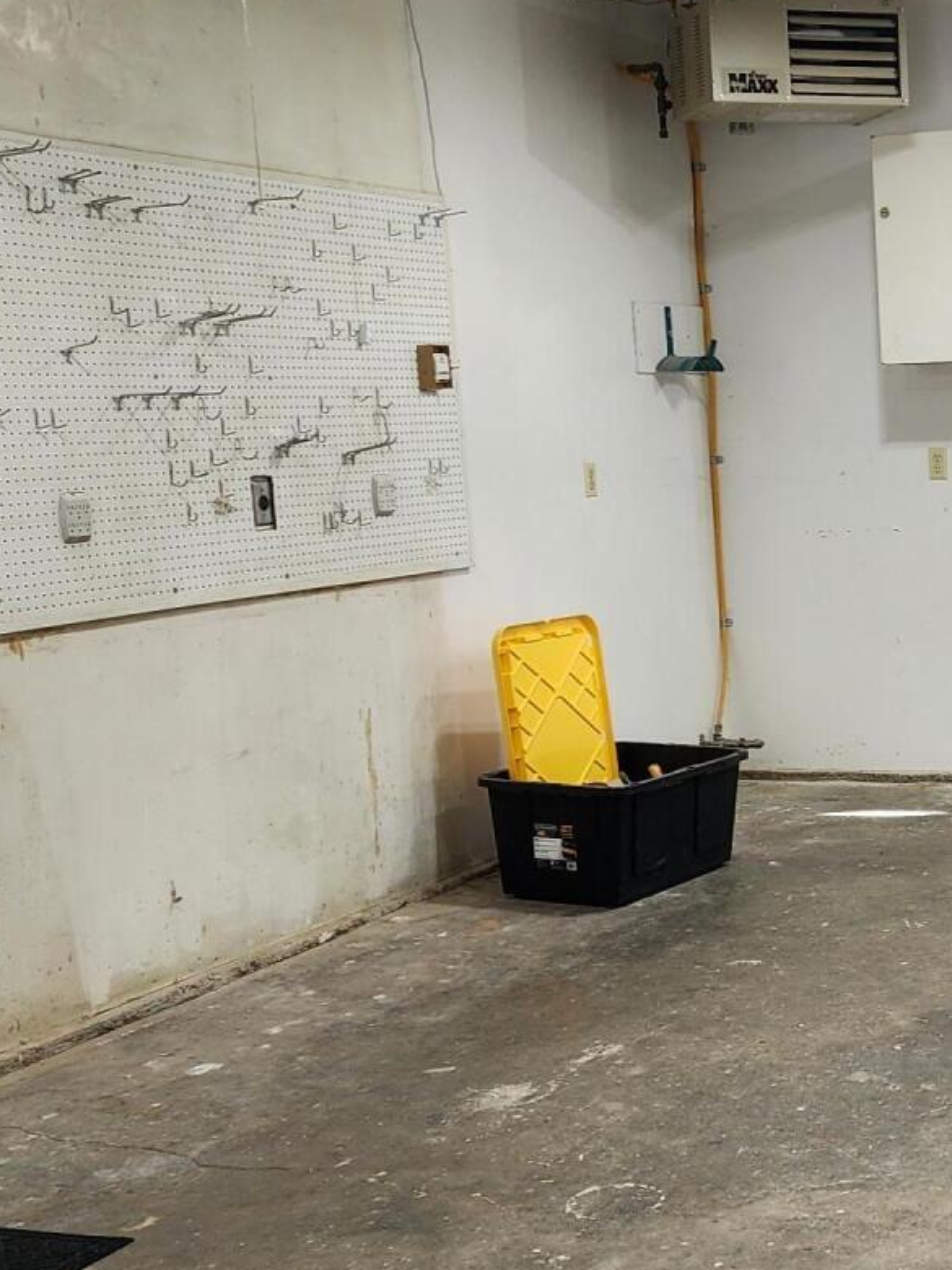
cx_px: 954
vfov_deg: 32.7
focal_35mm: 59
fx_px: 2163
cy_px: 669
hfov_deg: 23.7
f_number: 1.8
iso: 64
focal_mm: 6.4
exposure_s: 1/120
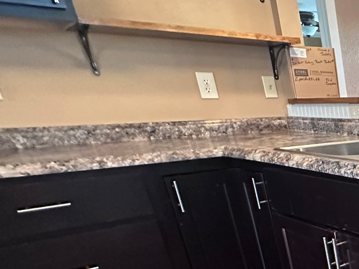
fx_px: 415
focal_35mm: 40
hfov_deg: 32.4
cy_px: 276
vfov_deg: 32.7
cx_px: 487
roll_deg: -0.1
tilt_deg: -22.7
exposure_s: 1/40
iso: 1000
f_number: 2.2
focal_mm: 2.22
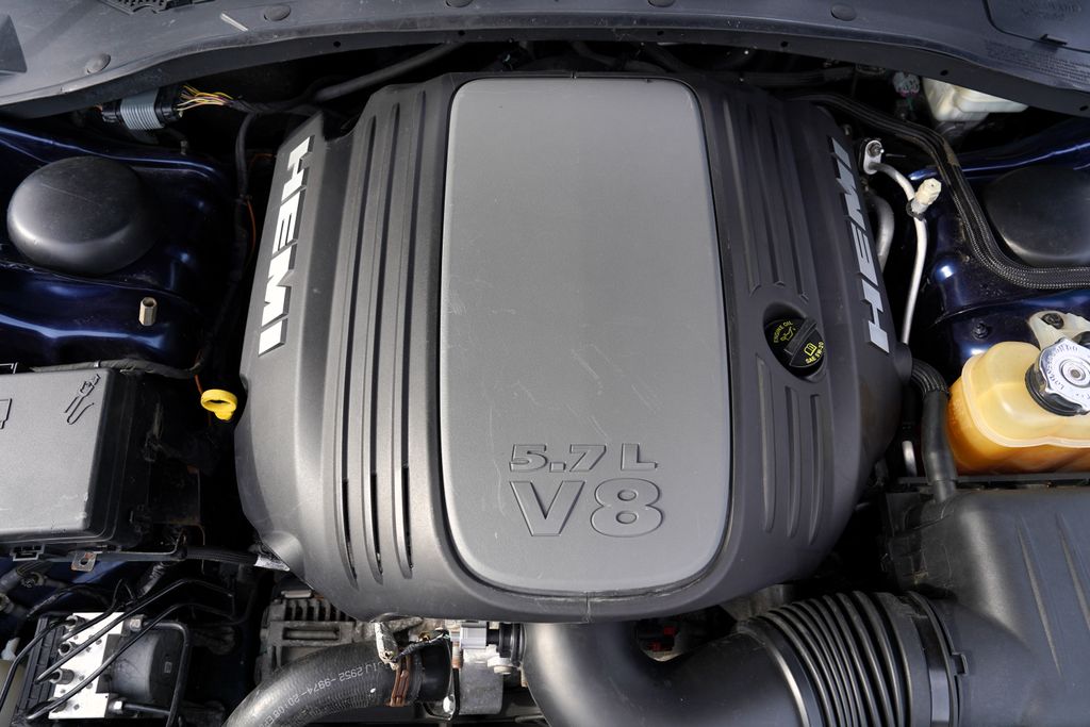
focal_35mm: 24
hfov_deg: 73.7
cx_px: 545
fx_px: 727
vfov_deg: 53.1
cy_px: 364
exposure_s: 1/125
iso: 100
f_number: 5.6
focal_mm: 24
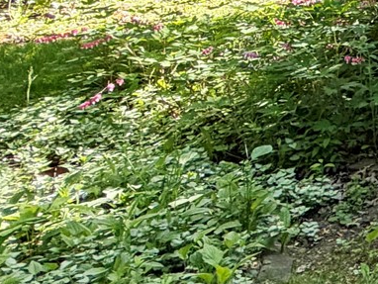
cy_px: -134
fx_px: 820
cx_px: 875
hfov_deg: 15.6
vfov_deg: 17.7
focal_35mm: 75
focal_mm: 2.22
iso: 50
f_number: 2.2
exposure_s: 1/231
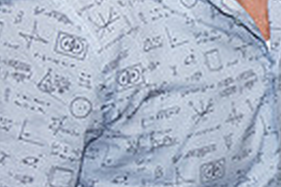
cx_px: 395
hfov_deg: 6.4
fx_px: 2495
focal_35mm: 320
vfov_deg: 4.3
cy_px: 31
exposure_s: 1/160
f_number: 11
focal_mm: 48
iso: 5000
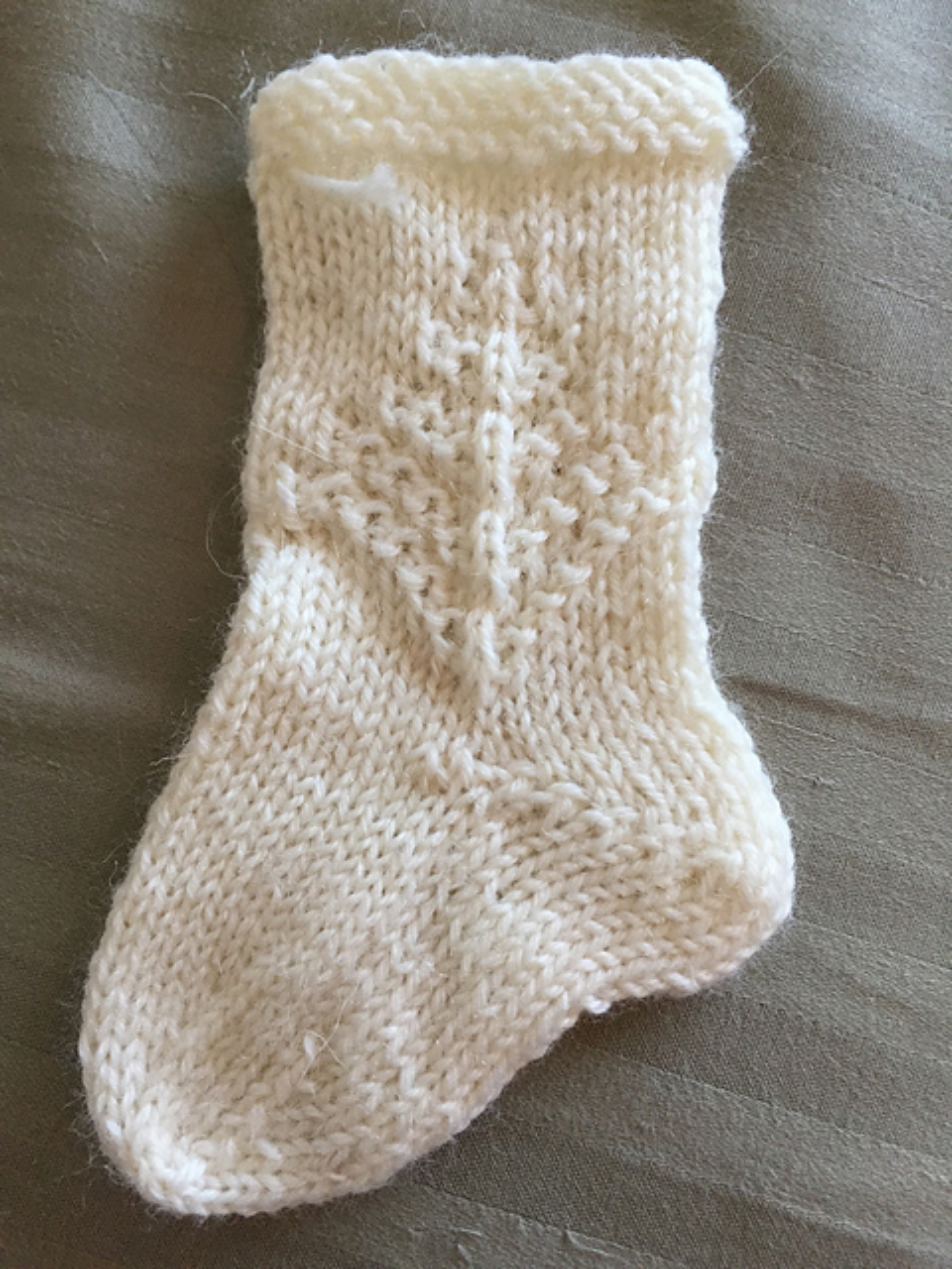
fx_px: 1063
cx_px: 476
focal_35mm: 29
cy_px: 634
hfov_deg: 48.2
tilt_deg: -81.2
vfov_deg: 61.7
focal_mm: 4.15
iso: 125
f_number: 2.2
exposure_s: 1/30
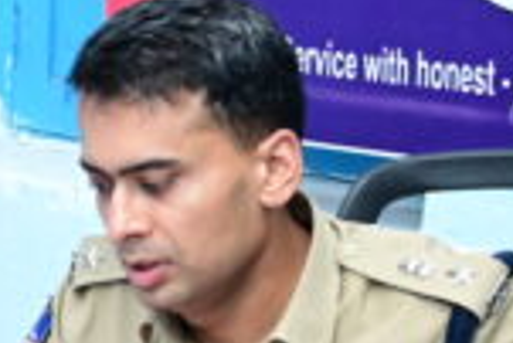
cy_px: 121
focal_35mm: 210
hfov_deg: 9.2
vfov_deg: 6.6
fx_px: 2995
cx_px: -472
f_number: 5.6
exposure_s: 1/200
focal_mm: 31
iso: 4000
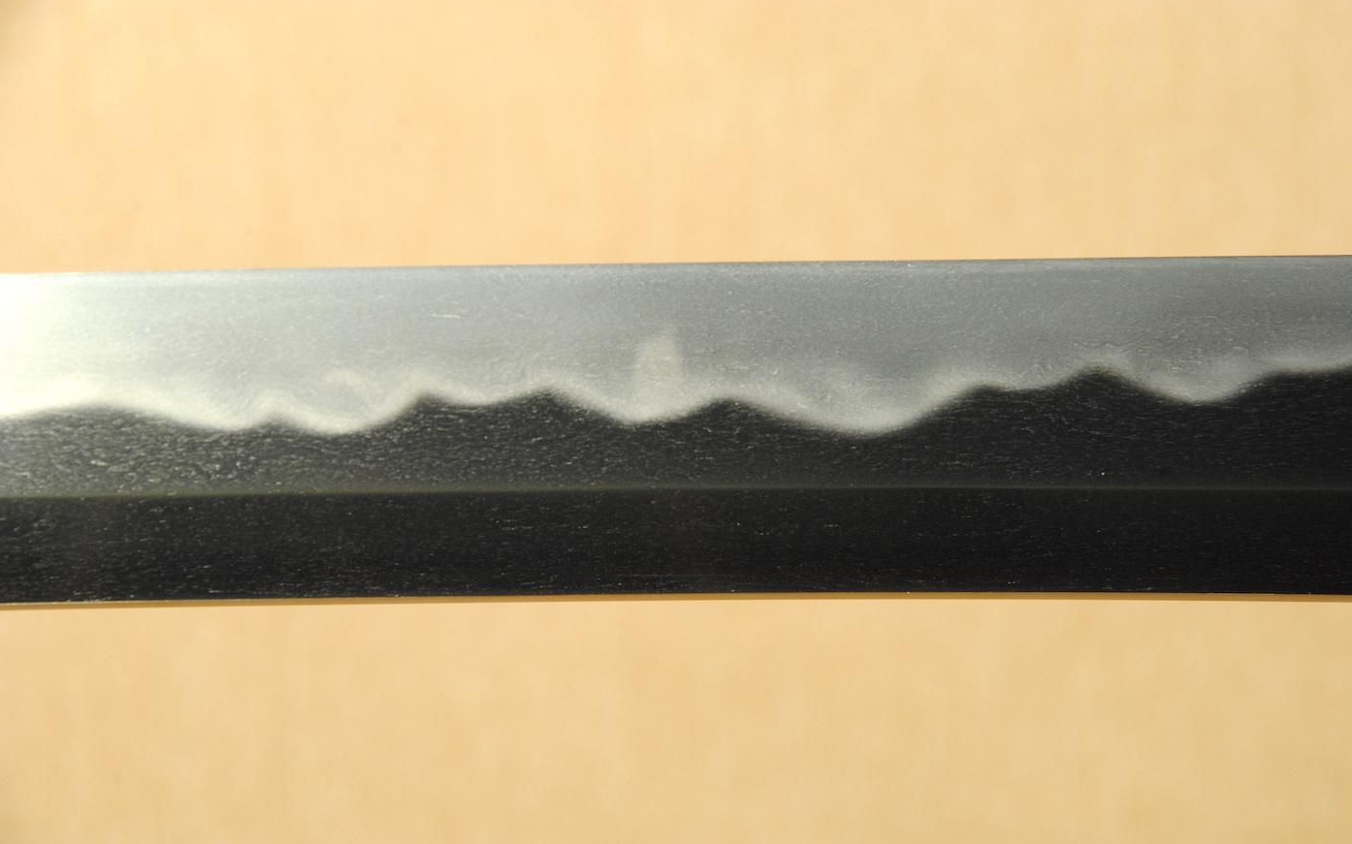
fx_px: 7645
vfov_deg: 6.3
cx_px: 674
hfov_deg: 10.1
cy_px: 432
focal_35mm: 208
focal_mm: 135
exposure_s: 1/2
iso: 400
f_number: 11
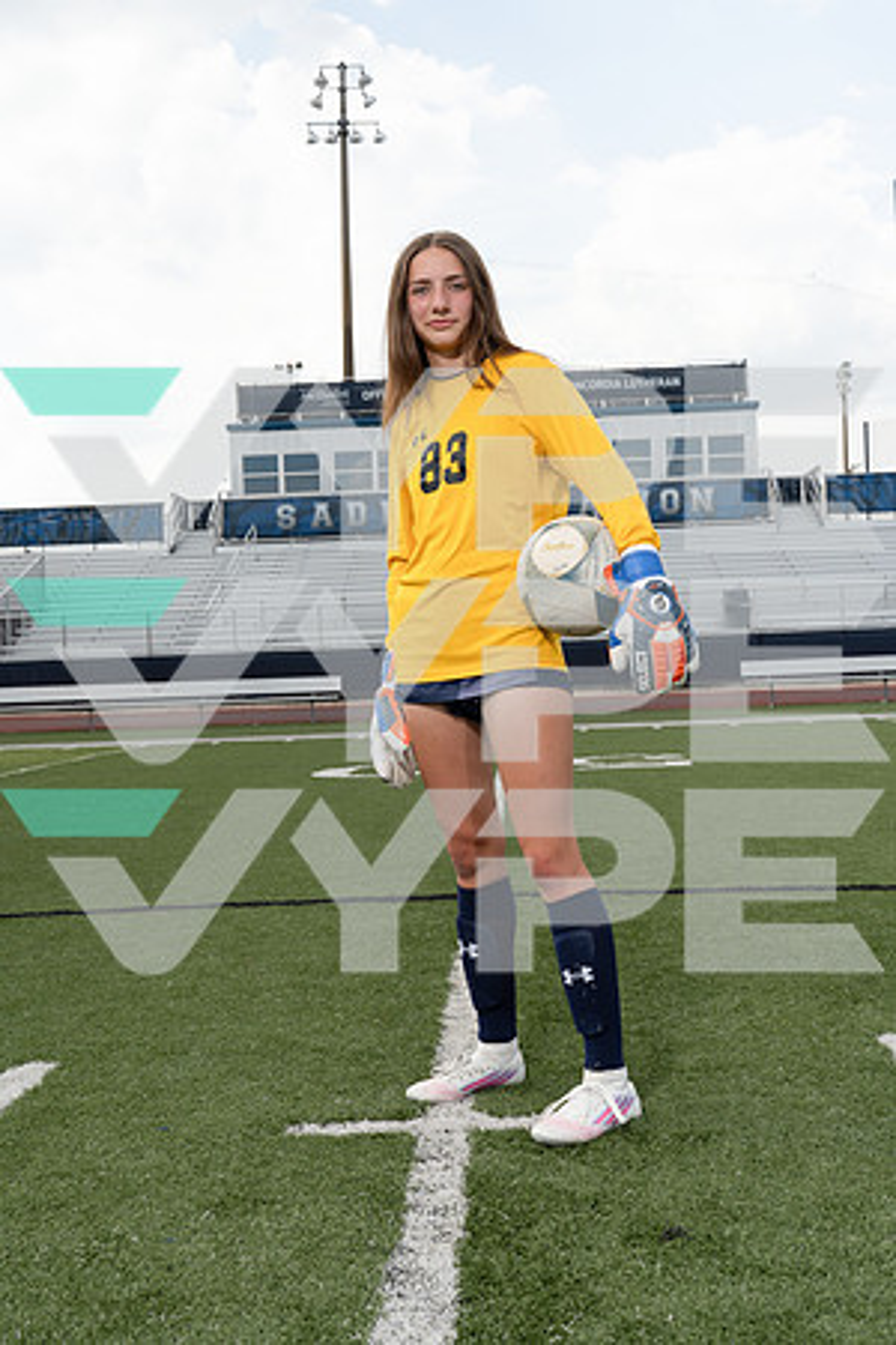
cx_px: 448
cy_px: 672
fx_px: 1643
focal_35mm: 44
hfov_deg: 30.5
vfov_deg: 44.5
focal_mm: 44
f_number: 8
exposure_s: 1/250
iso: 100
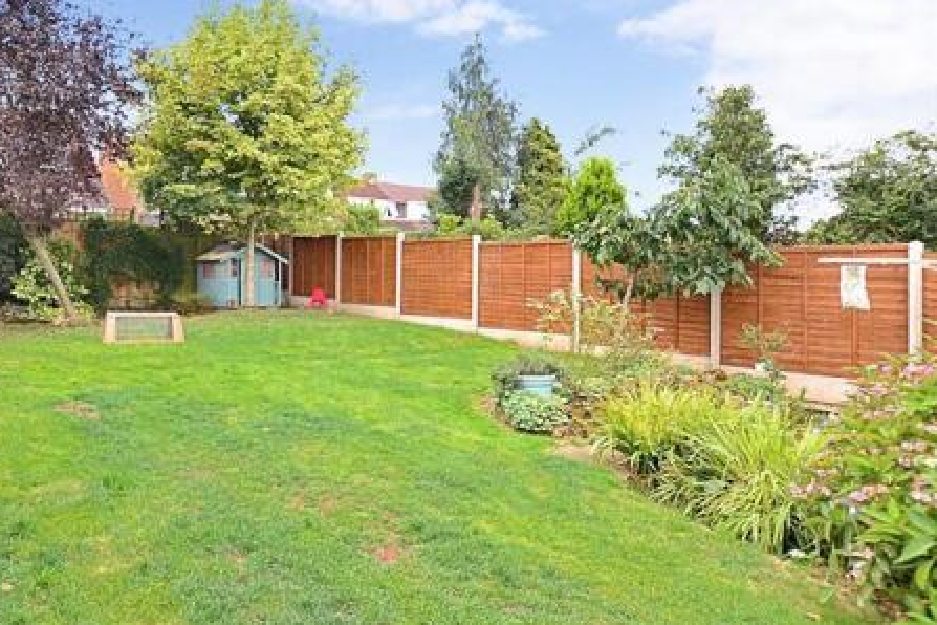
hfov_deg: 73.9
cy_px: 240
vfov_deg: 56.6
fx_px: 573
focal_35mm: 22
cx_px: 254
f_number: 5
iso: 200
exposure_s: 1/60
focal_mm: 10
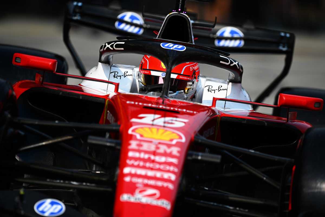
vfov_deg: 3.4
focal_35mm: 400
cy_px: 108
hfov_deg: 5.2
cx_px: 162
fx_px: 3611
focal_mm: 400
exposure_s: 1/2000
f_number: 4
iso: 100
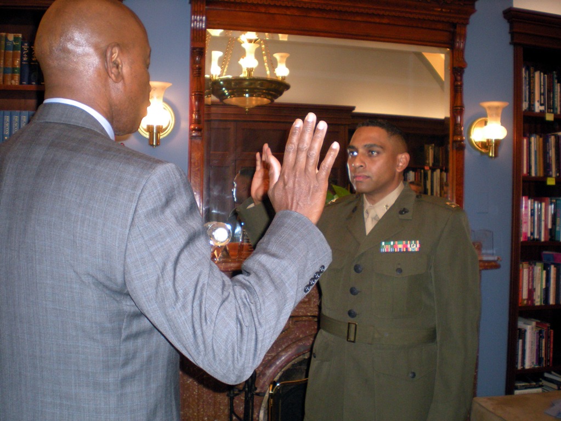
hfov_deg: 49.0
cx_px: 280
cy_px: 210
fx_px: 616
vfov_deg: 37.7
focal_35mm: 38
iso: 283
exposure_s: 1/60
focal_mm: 6.3
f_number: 3.1
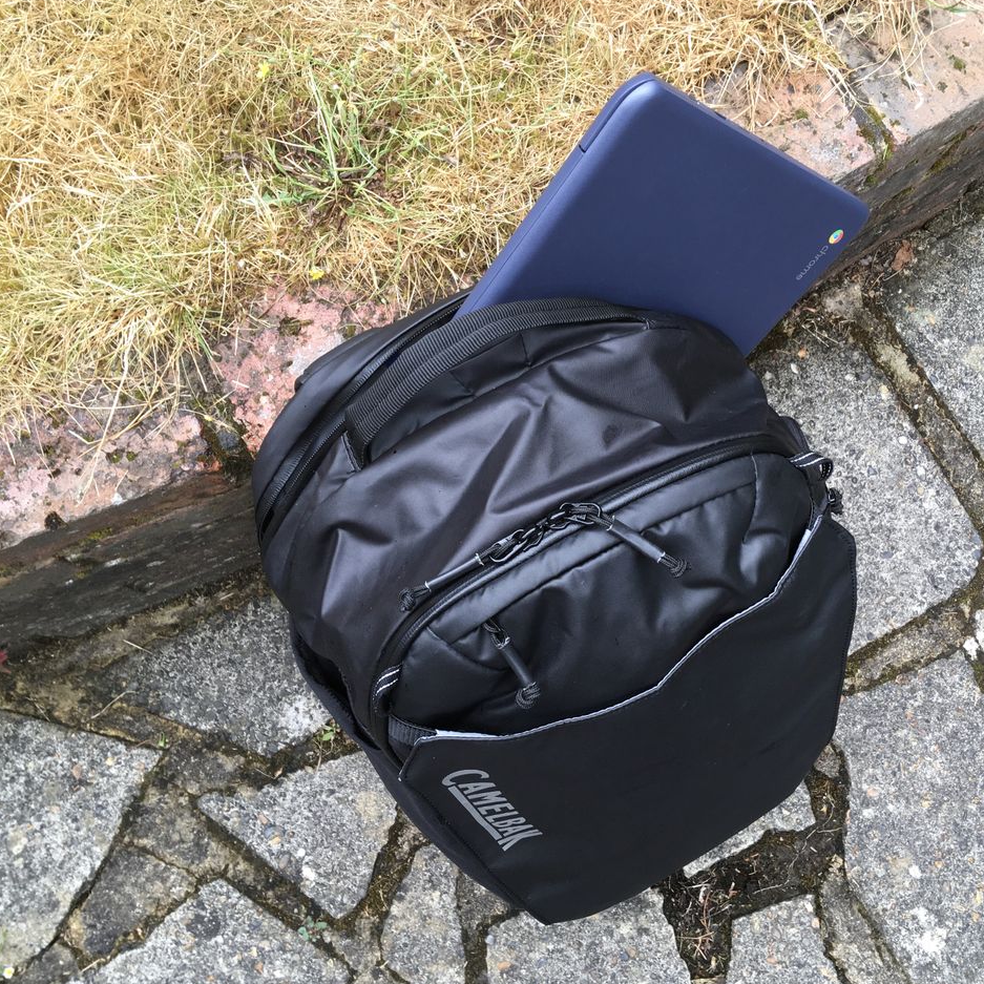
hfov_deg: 47.0
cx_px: 582
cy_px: 488
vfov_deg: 47.2
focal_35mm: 35
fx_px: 1126
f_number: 2.2
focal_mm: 4.15
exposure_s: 1/100
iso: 40
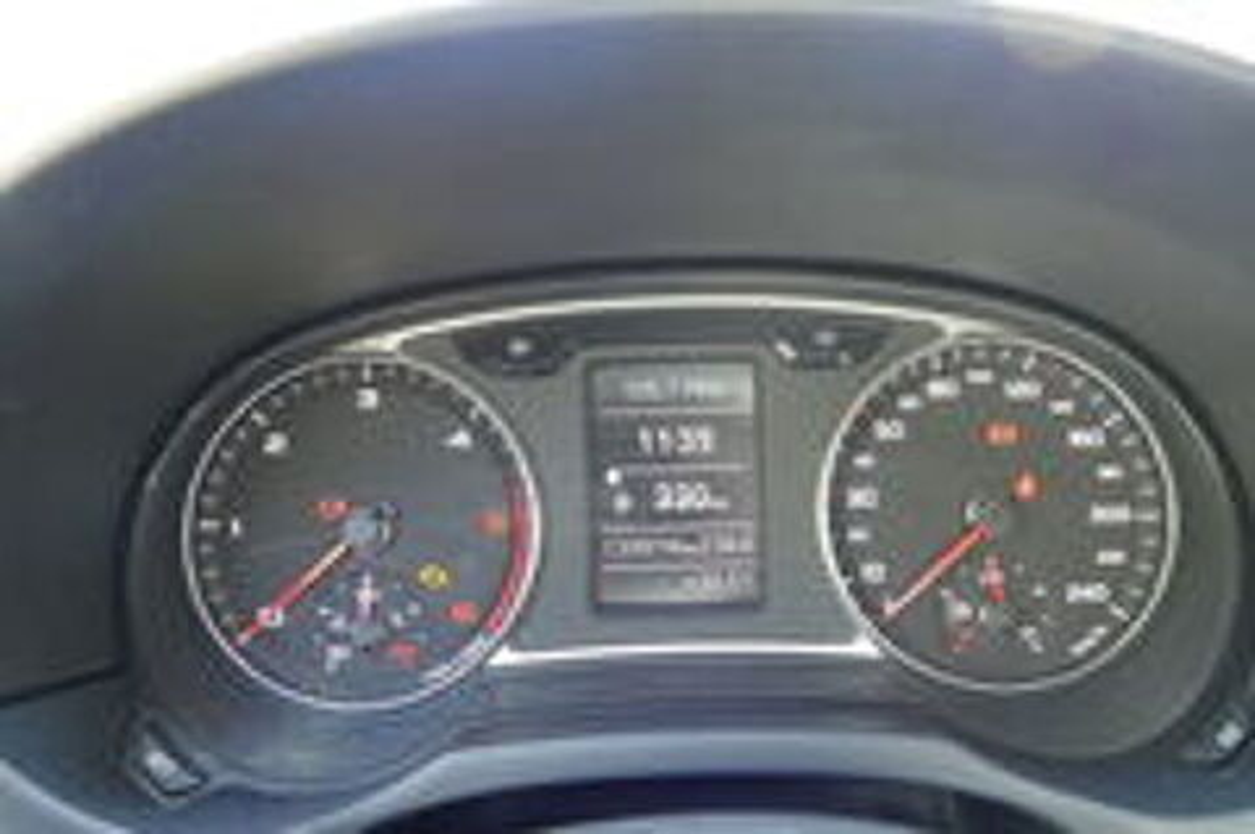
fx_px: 1010
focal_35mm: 29
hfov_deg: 63.7
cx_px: 628
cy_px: 417
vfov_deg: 44.9
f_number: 3
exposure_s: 1/80
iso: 1000
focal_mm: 10.6
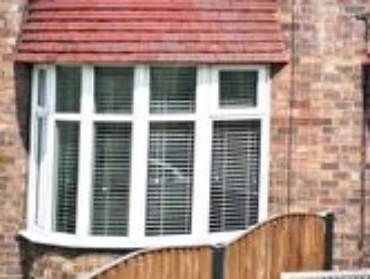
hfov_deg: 15.6
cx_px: 731
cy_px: 19
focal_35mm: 101
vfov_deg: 14.5
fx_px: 1081
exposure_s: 1/5000
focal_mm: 6.72
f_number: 1.7
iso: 200
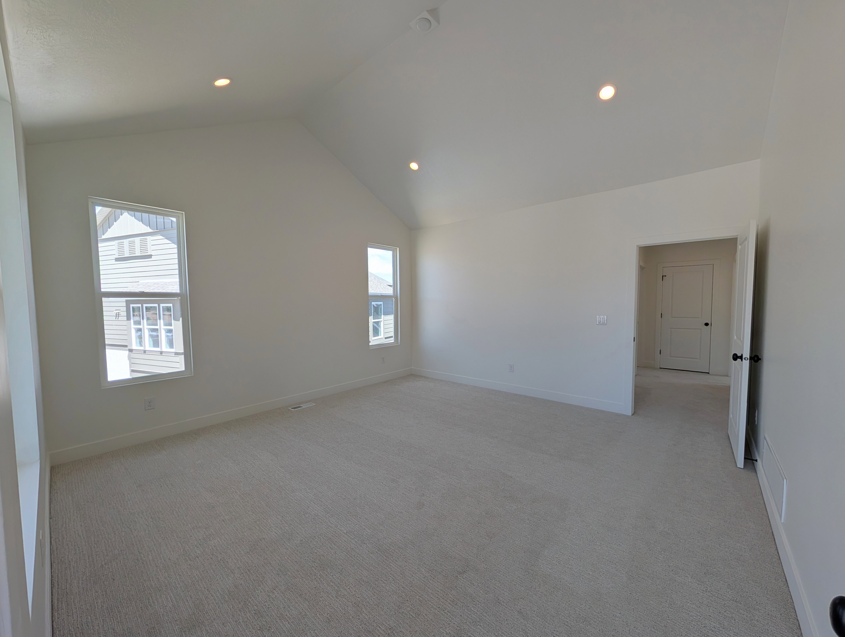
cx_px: 422
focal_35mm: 12
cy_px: 318
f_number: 1.7
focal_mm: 2.02
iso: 56
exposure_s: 1/929
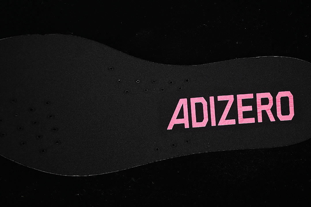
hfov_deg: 27.0
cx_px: 156
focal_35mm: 75
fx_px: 648
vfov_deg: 18.2
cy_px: 104
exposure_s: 1/80
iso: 160
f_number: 6.3
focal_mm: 50
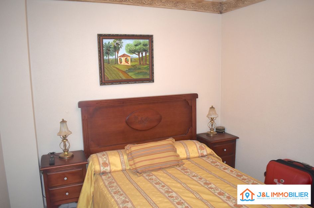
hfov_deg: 67.5
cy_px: 104
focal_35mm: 27
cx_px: 157
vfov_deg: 47.7
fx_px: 235
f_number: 3.5
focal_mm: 18
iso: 900
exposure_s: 1/125
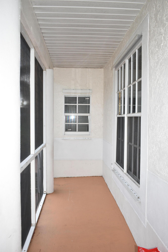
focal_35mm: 34
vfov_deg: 55.1
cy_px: 126
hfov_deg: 38.4
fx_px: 242
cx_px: 84
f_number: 4.5
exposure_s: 1/60
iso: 400
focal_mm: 23
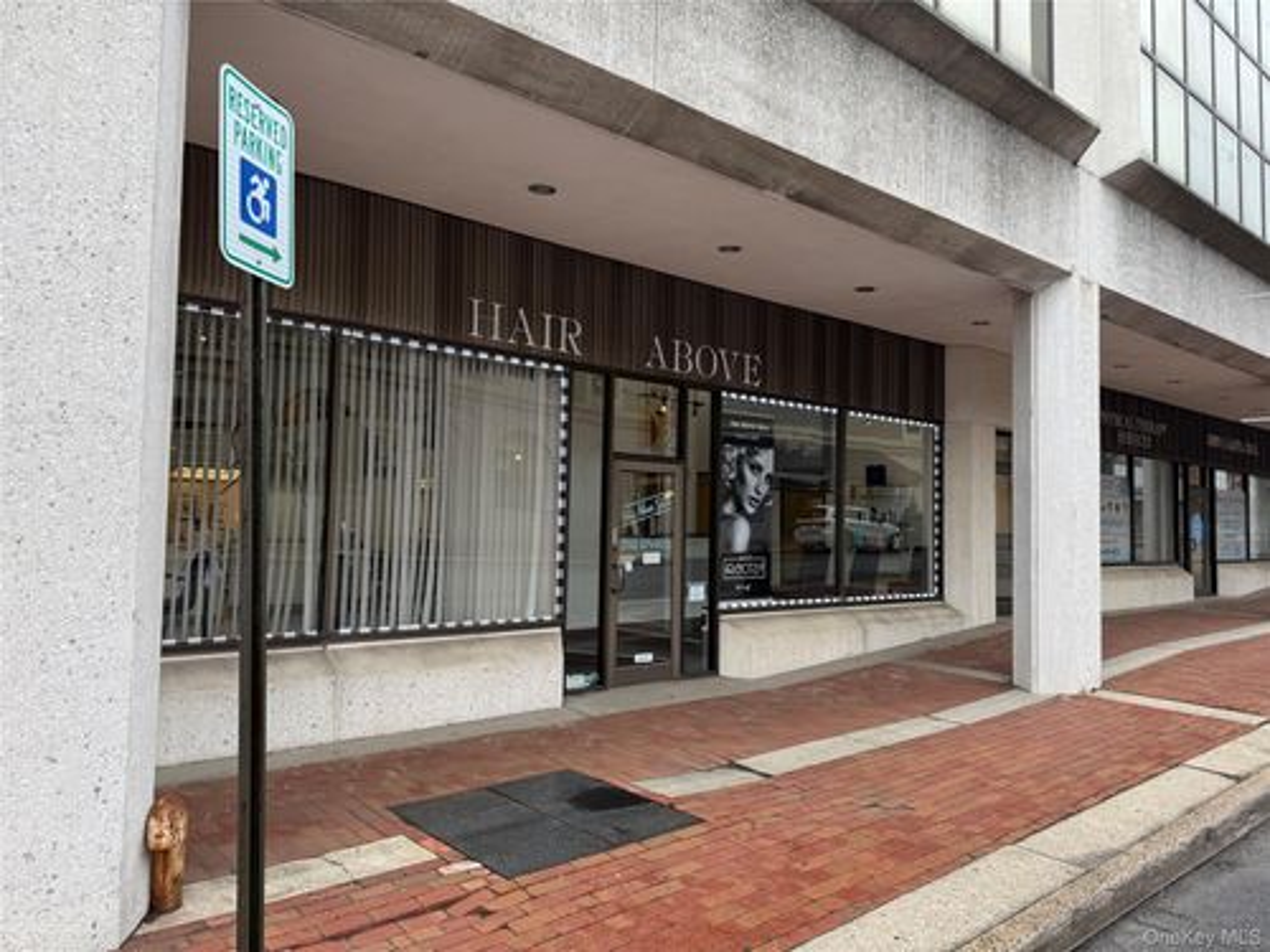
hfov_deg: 71.6
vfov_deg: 56.8
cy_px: 476
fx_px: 881
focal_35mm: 24
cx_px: 635
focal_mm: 6.76
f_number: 1.78
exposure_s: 1/216
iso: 64
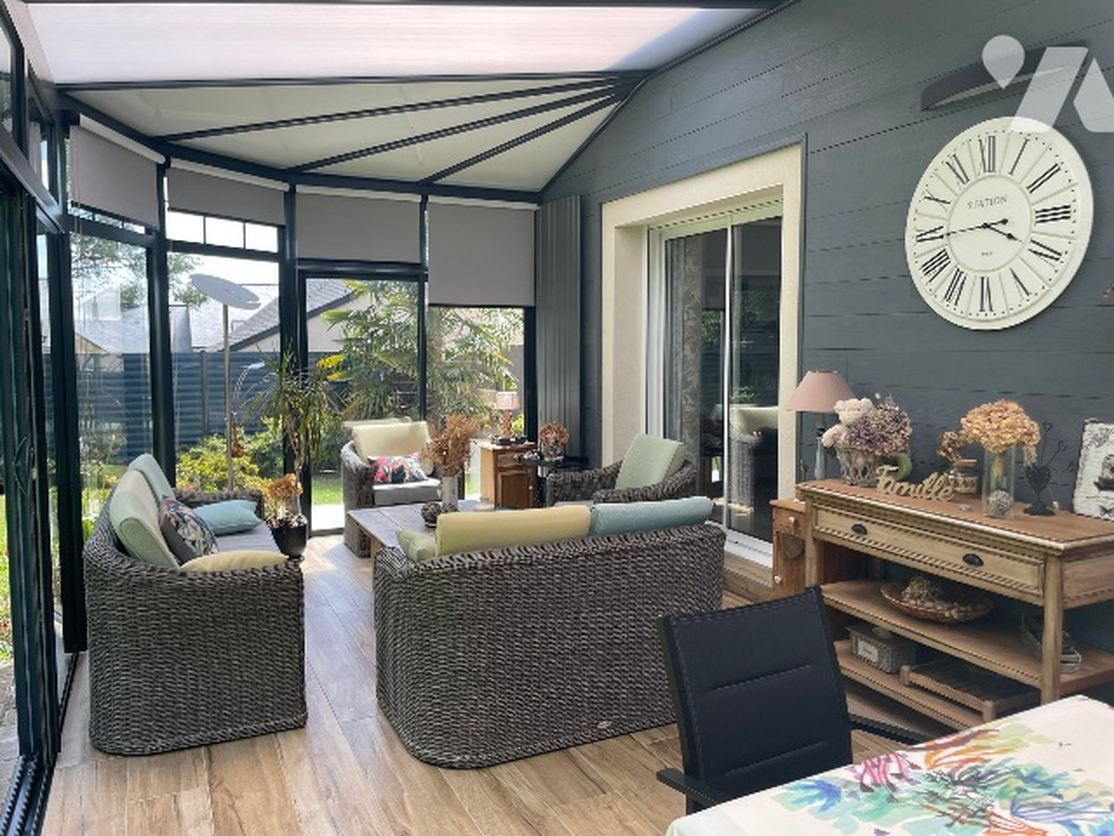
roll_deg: +0.5
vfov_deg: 53.1
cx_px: 557
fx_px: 837
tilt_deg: -5.0
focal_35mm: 26
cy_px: 418
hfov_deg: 67.3
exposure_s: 1/231
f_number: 1.6
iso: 32
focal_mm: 4.2
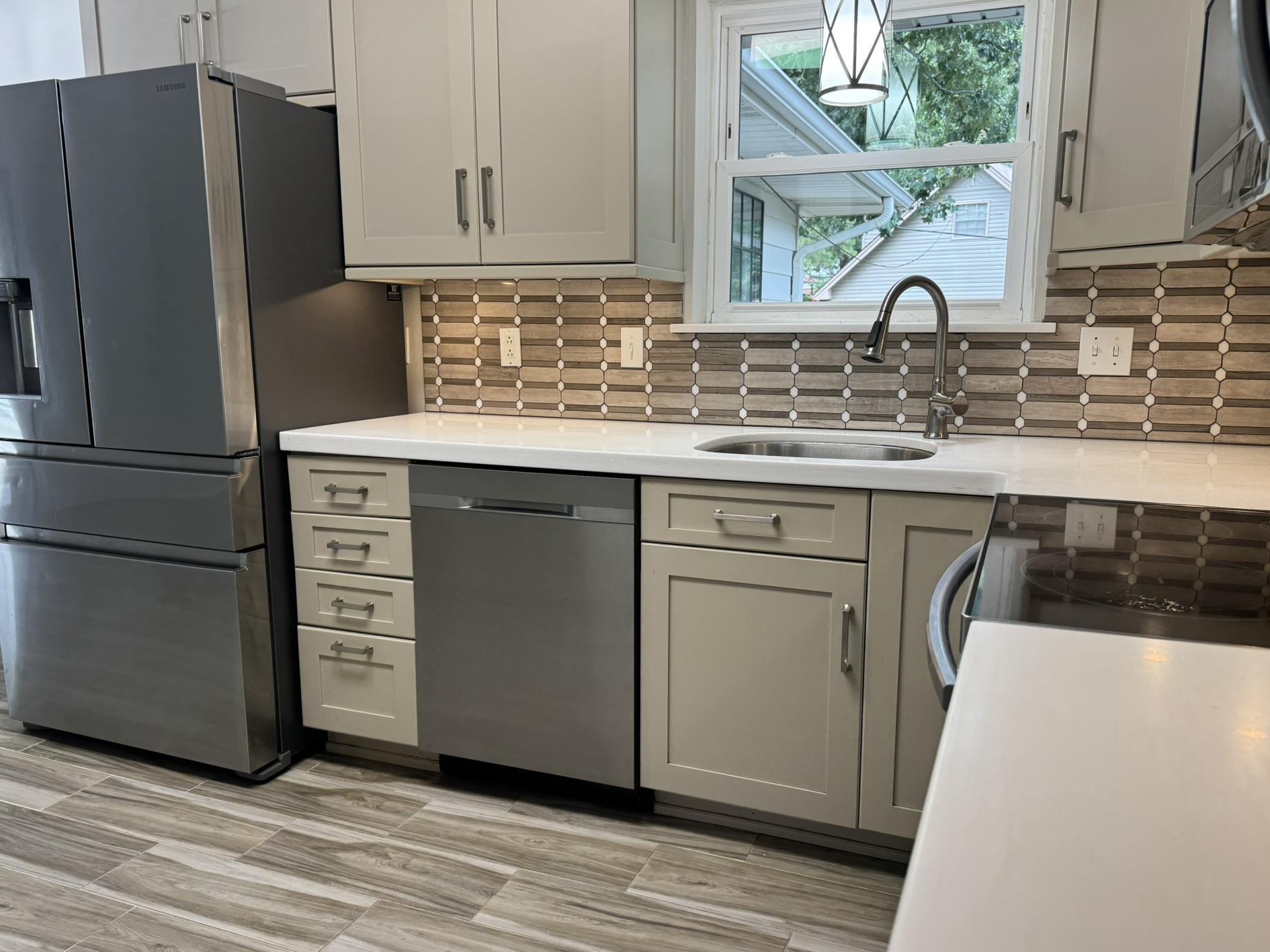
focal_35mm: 26
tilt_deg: -10.2
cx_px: 647
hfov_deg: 67.3
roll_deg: -0.1
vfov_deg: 53.1
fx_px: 954
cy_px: 494
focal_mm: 6.76
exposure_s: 1/120
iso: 80
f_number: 1.78
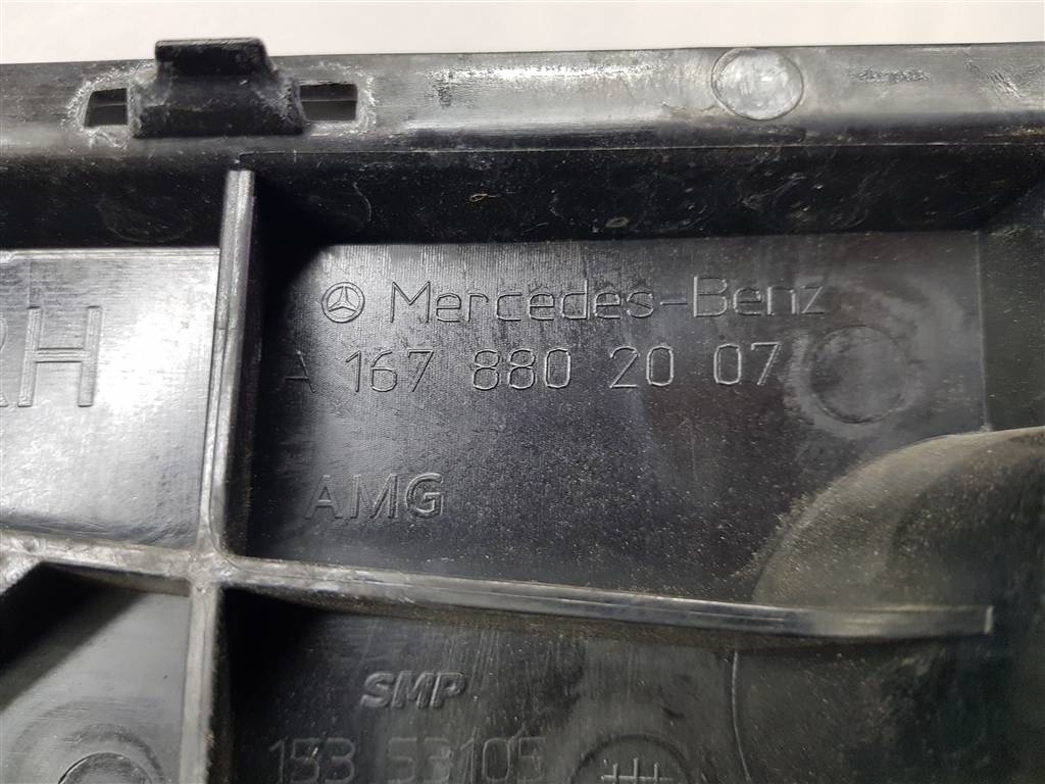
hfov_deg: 67.3
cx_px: 522
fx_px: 785
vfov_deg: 53.1
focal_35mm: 26
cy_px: 392
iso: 160
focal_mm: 4.2
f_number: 1.7
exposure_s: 1/100
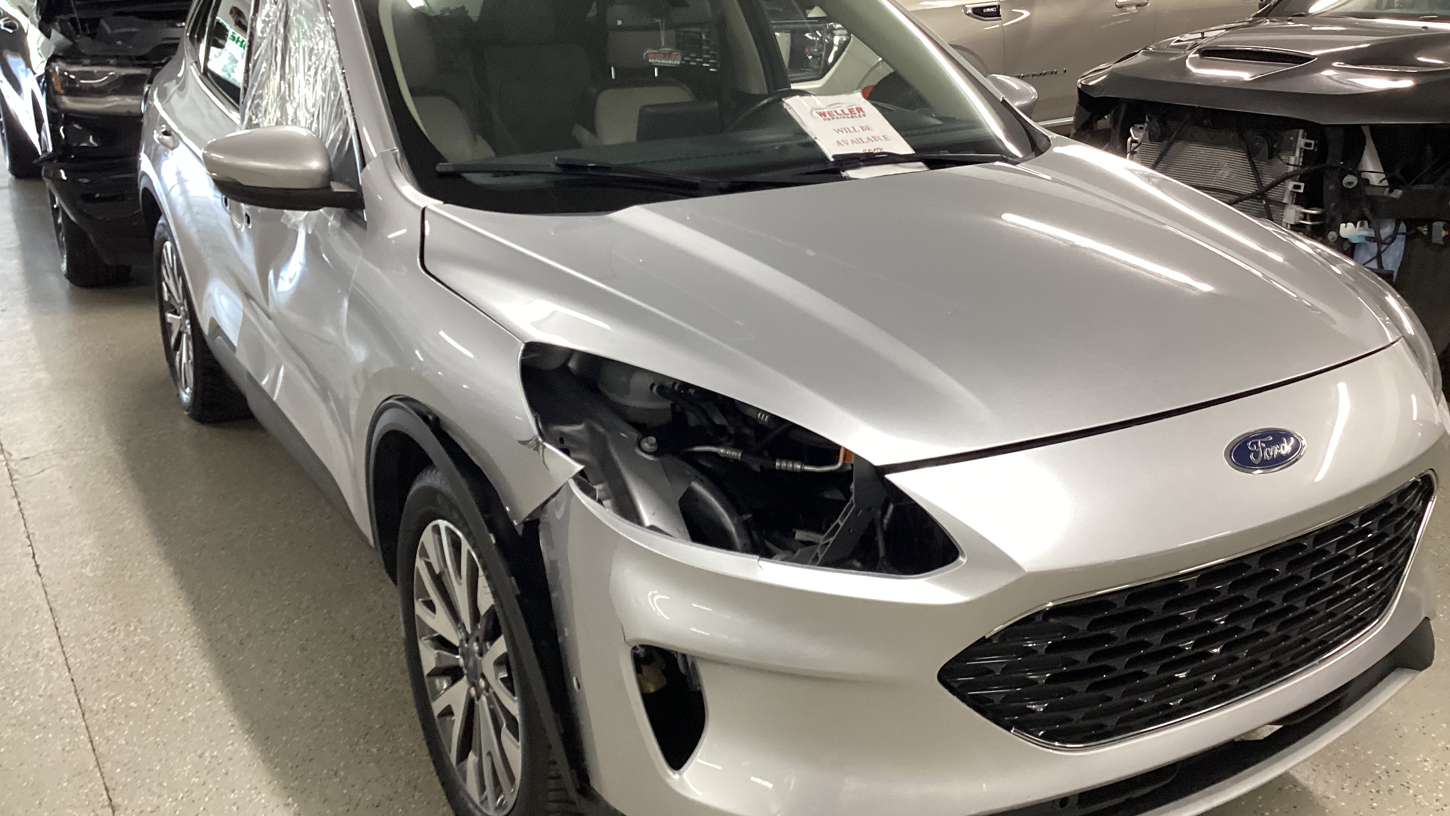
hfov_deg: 58.0
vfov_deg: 34.6
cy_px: 374
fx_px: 1307
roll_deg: +0.2
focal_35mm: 34
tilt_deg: -18.8
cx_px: 725
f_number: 2.4
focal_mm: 3.3
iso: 200
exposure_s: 1/50
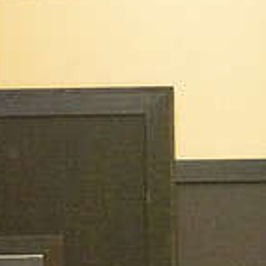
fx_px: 3764
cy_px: 188
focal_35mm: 433
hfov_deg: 4.0
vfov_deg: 4.0
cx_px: -245
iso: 10000
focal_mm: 125
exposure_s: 1/1000
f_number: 4.5
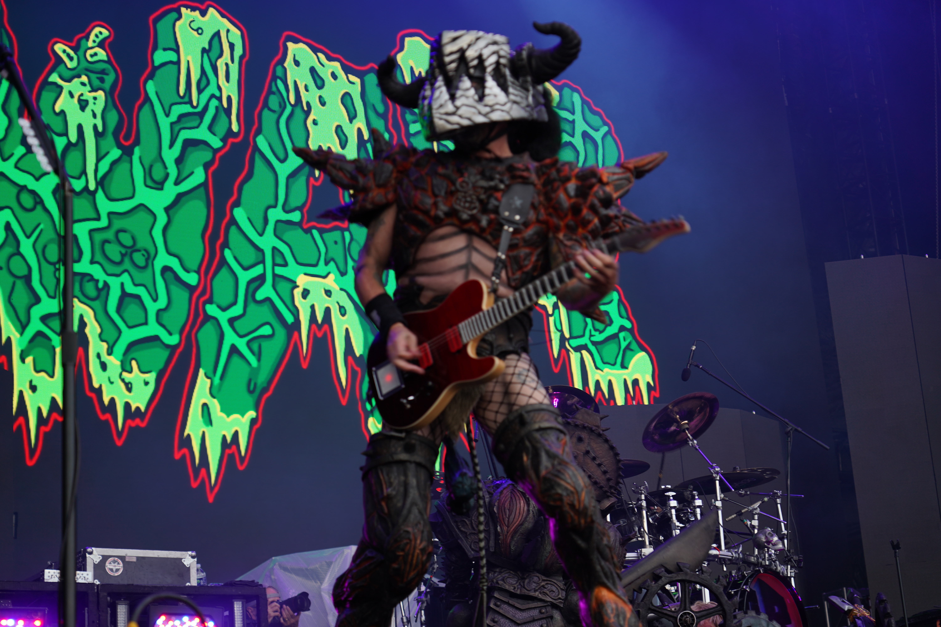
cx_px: 470
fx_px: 1986
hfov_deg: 26.7
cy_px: 314
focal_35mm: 76
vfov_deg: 17.9
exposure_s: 1/100
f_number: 4.5
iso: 100
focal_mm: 76
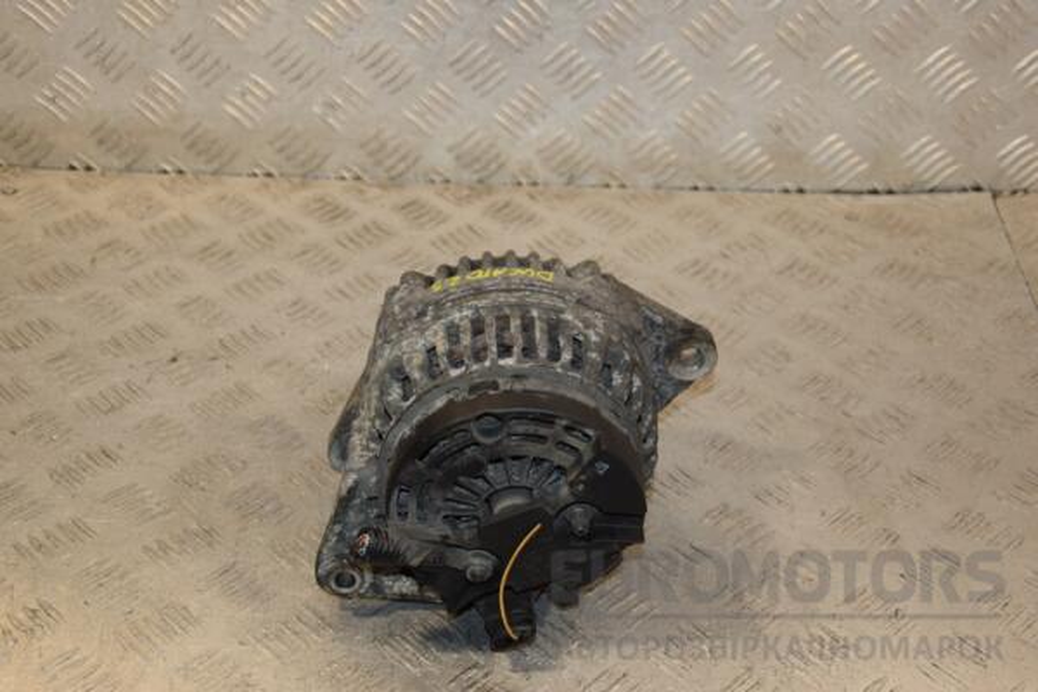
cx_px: 519
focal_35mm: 60
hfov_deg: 33.4
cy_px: 346
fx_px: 1730
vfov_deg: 22.6
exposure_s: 1/200
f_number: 5.6
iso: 800
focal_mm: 40
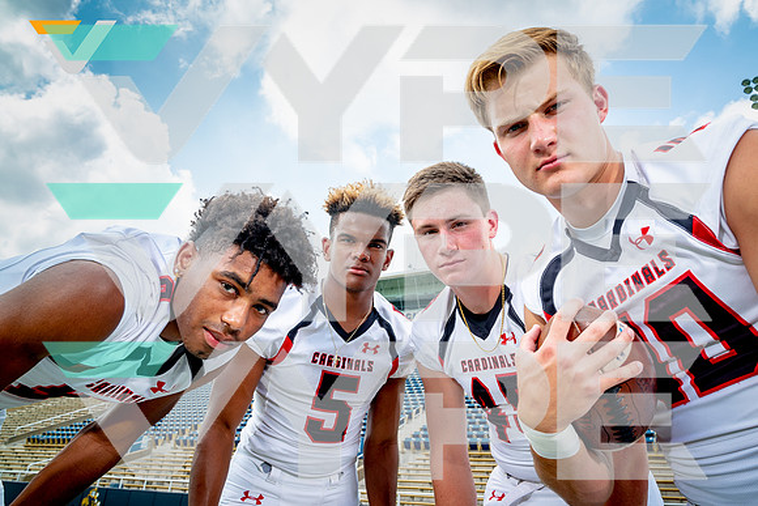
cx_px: 414
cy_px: 276
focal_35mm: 26
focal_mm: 24
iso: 100
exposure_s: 1/125
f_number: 8
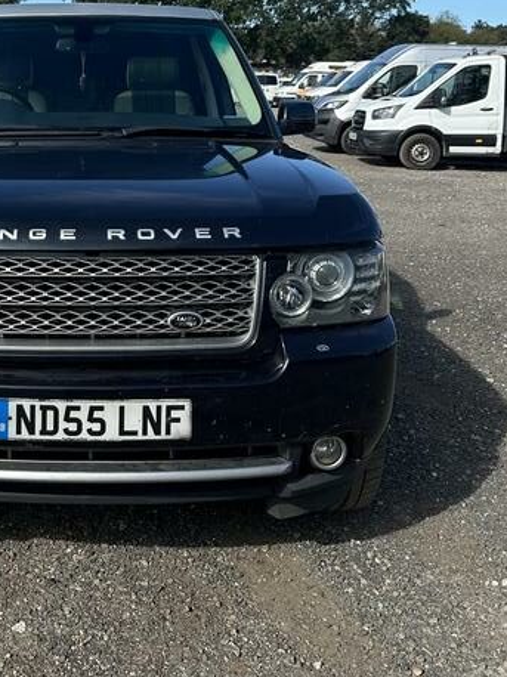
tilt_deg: -4.6
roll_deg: -1.9
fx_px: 919
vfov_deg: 39.2
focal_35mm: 47
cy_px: 160
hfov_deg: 30.0
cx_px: 86
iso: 80
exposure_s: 1/3058
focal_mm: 6.86
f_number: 1.78
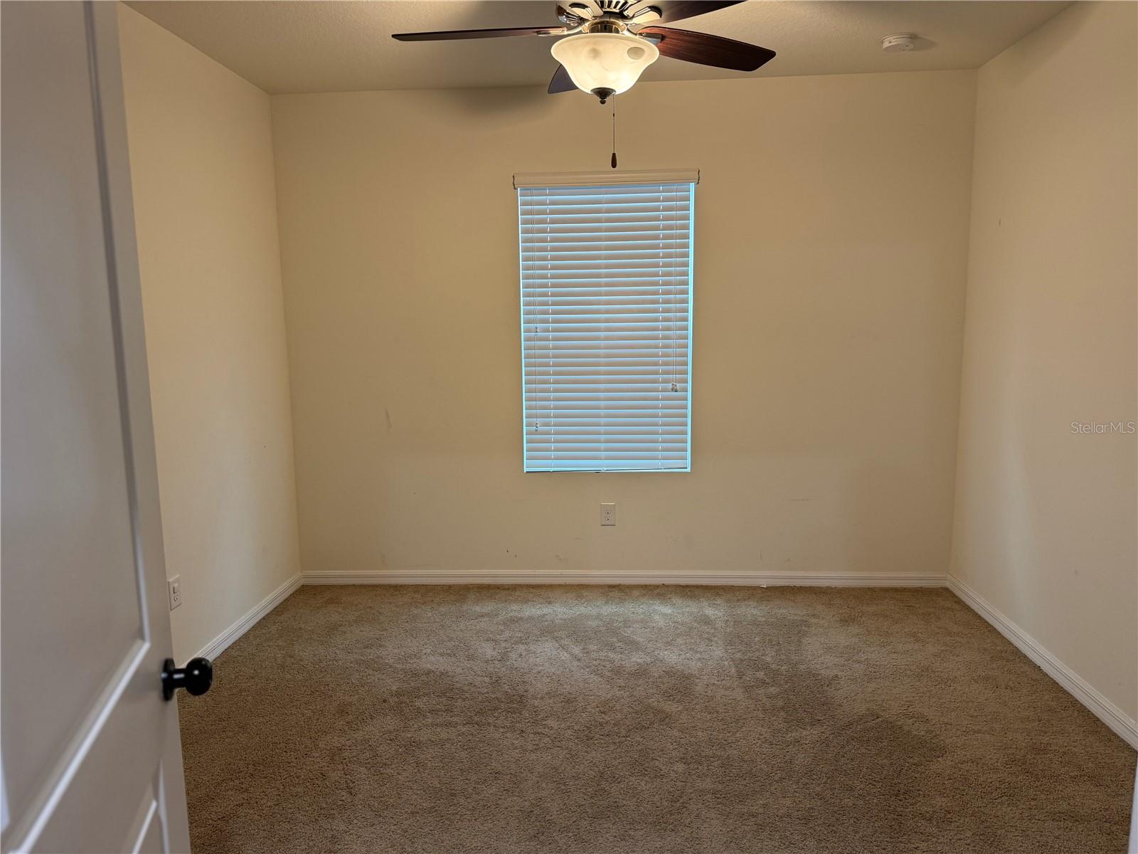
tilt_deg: -8.7
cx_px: 569
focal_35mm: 24
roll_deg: +0.8
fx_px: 789
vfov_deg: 56.8
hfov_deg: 71.6
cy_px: 427
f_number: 1.78
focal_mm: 6.76
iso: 160
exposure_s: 1/60
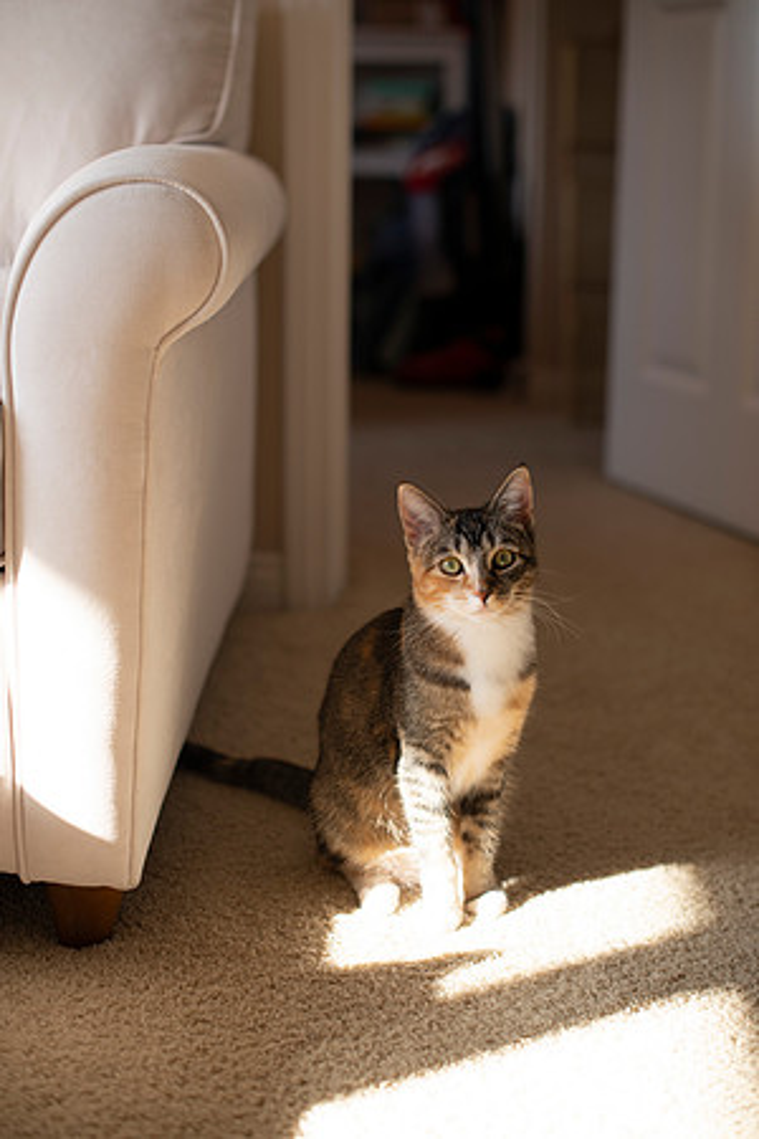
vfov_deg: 39.6
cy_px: 570
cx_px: 380
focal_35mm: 50
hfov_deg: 27.0
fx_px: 1581
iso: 200
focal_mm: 50
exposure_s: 1/320
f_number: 2.5
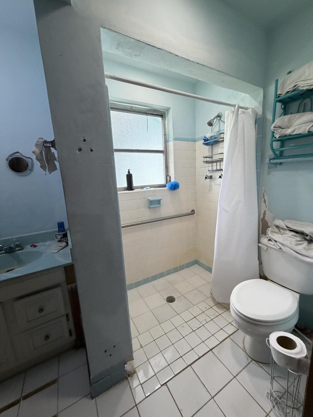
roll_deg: +4.2
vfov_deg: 102.1
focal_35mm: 14
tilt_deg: -8.5
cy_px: 208
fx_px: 169
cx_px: 156
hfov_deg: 85.7
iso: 320
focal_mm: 2.22
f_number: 2.2
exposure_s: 1/120
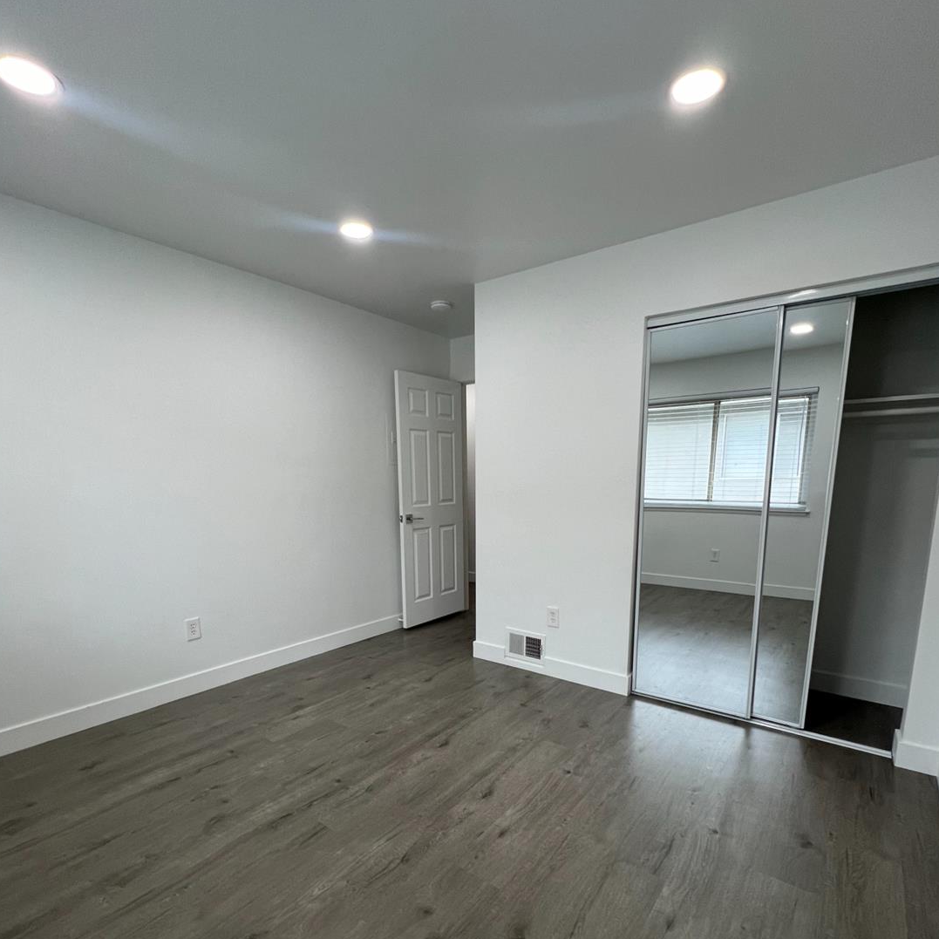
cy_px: 565
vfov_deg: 86.3
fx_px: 491
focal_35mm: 16
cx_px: 464
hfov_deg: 87.4
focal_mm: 1.57
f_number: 1.8
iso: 125
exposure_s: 1/120
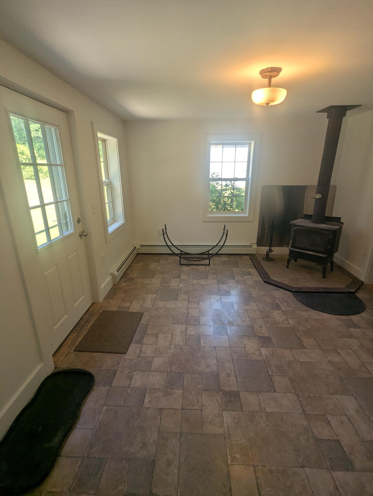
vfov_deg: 94.4
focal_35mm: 16
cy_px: 248
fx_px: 229
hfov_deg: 78.2
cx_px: 186
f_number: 2.2
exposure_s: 1/131
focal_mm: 2.35
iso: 68
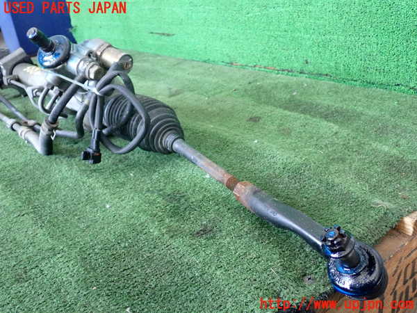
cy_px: 156
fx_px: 434
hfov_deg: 51.4
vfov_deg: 39.7
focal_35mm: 36
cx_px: 208
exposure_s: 1/125
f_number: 2.5
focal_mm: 6.37
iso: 800
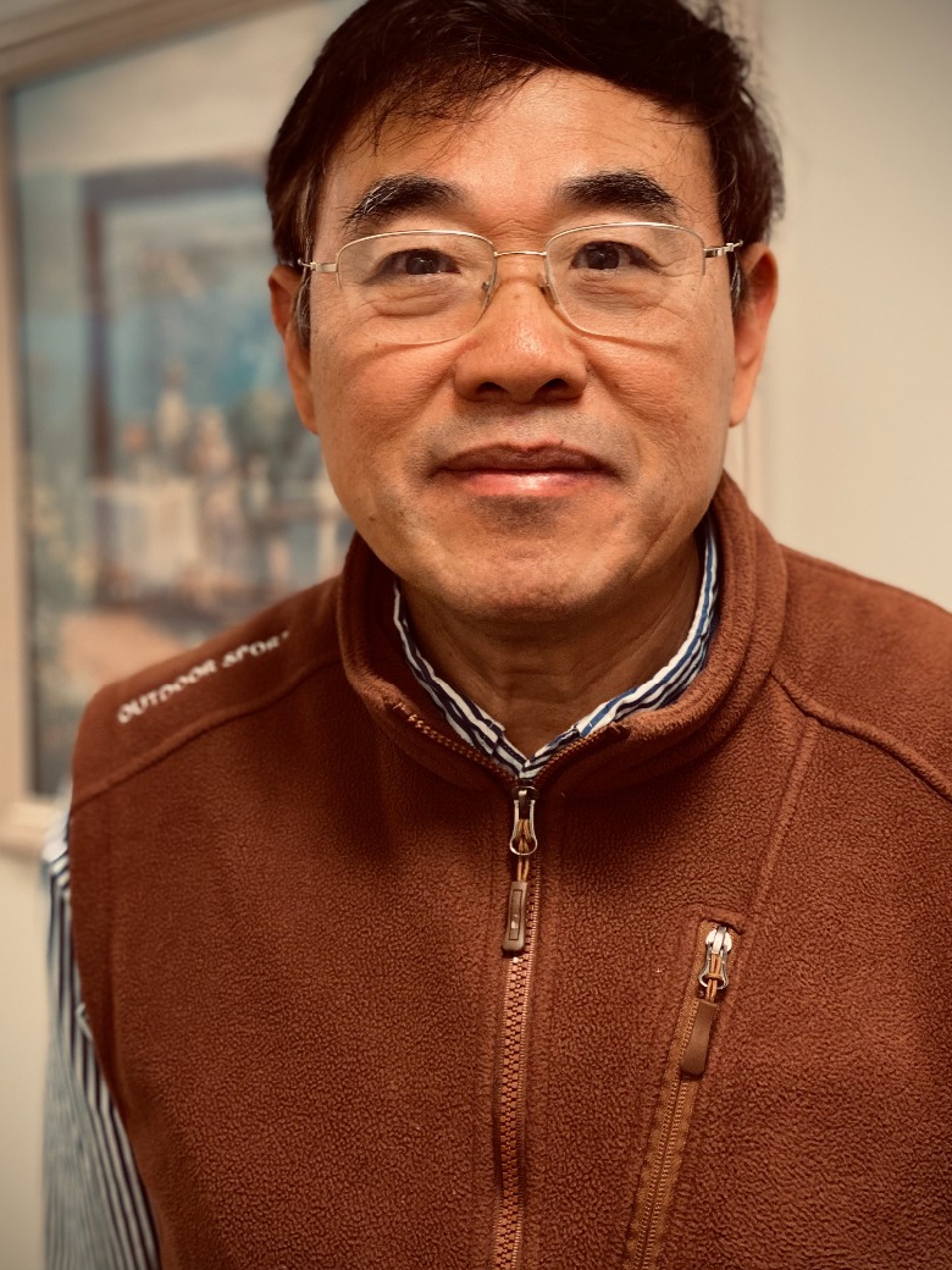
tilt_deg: -2.6
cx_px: 502
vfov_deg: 30.3
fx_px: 2347
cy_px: 672
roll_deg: -0.8
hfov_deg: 22.9
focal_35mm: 64
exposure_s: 1/40
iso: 125
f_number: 2
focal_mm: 6
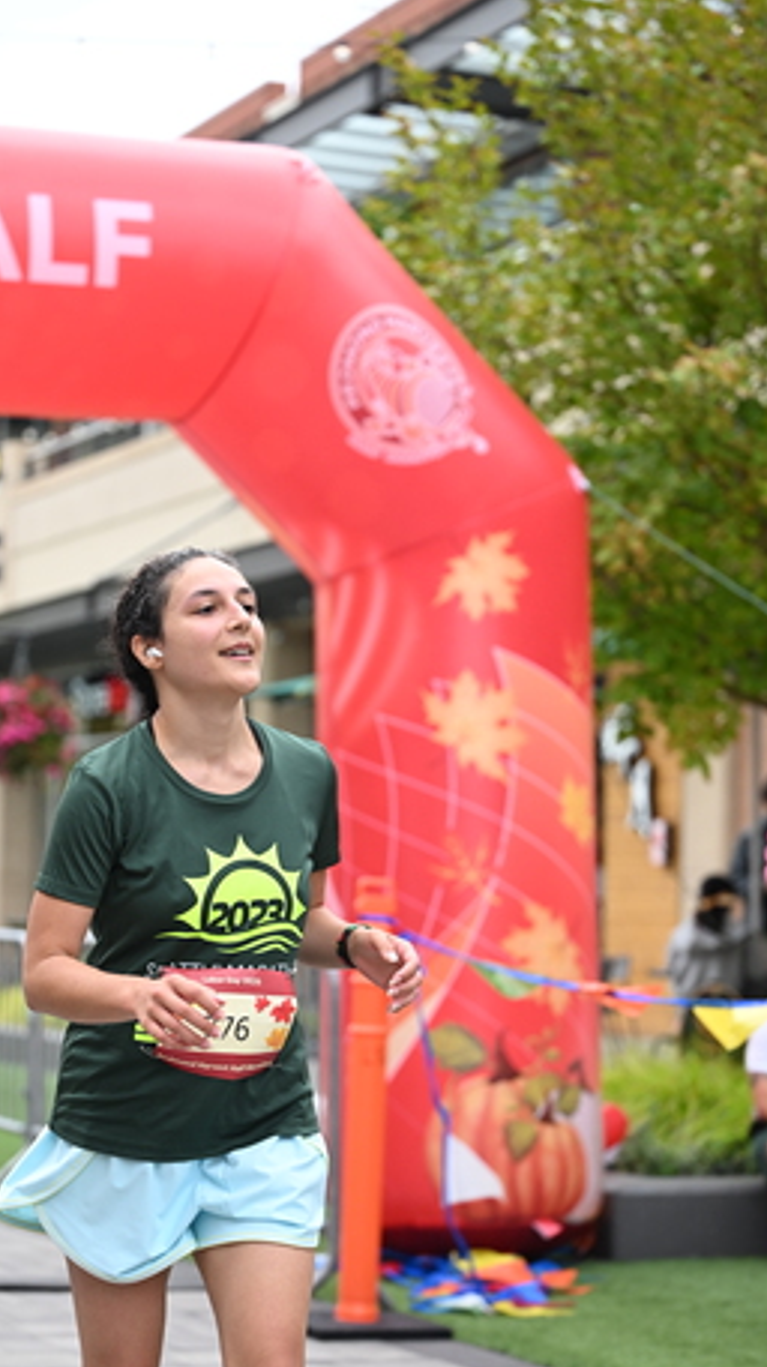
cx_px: 343
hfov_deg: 13.3
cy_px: 788
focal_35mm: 91
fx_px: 3295
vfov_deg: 23.4
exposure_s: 1/2000
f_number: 2.8
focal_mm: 72
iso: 640
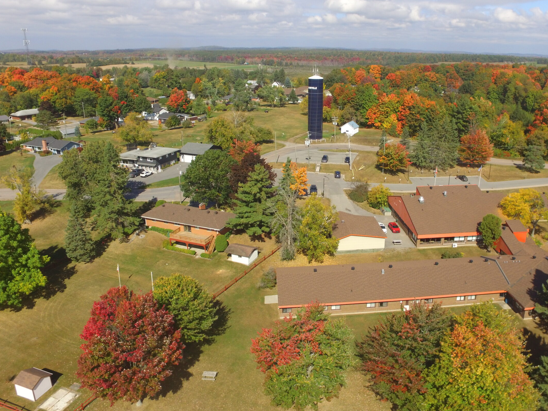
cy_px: 179
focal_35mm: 24
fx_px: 380
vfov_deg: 56.6
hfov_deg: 71.1
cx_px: 317
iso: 100
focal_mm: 3.61
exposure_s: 1/1186
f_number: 2.8
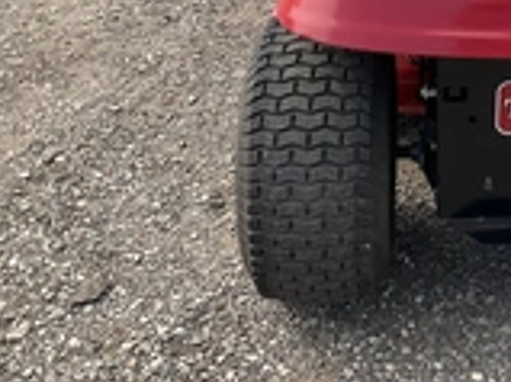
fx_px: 1077
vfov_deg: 19.4
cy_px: -26
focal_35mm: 73
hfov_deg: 24.7
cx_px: 578
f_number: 1.8
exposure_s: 1/635
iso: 25
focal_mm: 3
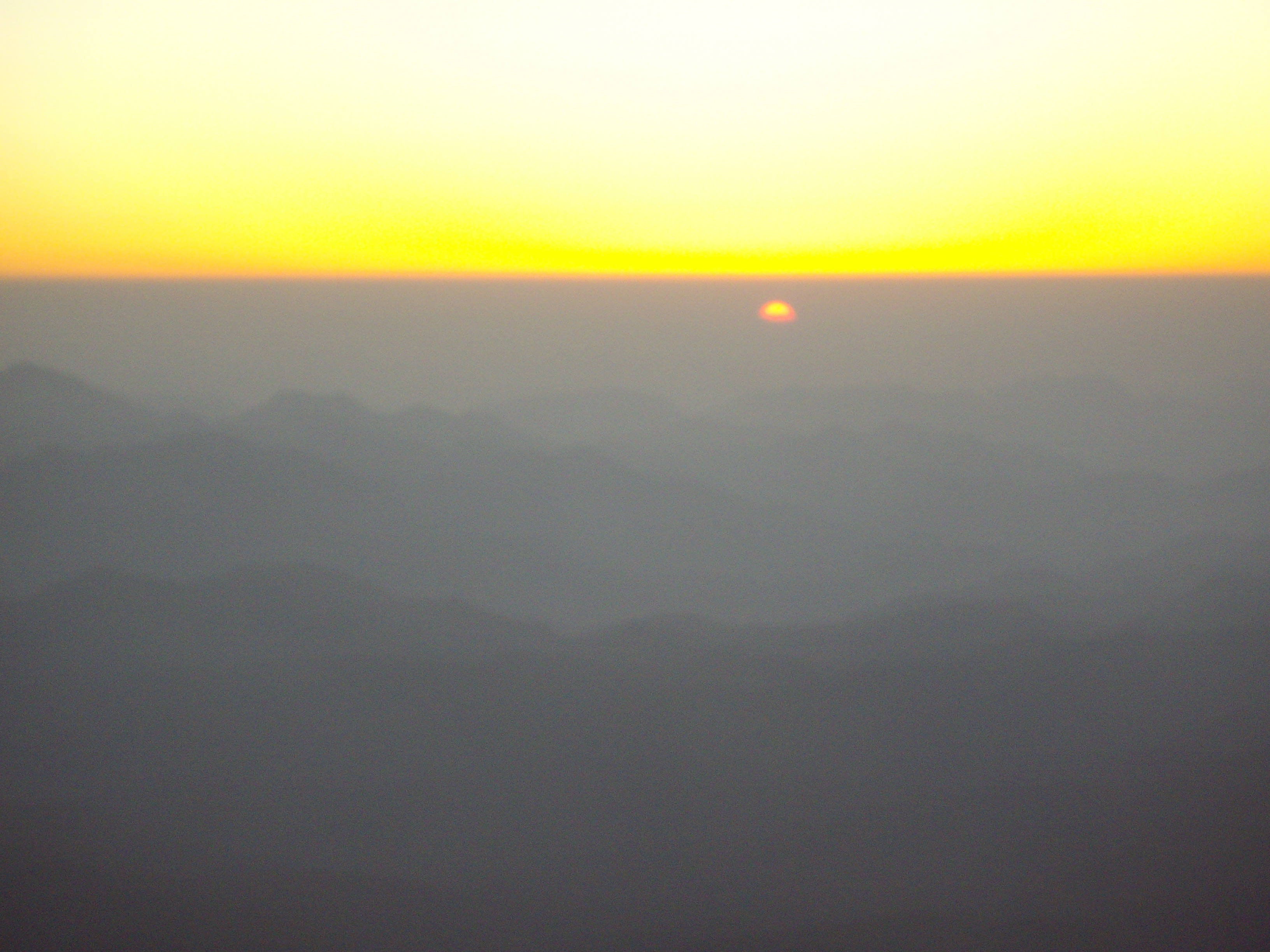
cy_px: 476
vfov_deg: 13.2
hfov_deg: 17.6
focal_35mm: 112
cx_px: 635
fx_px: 4109
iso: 190
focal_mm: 18.6
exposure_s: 1/125
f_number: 5.2
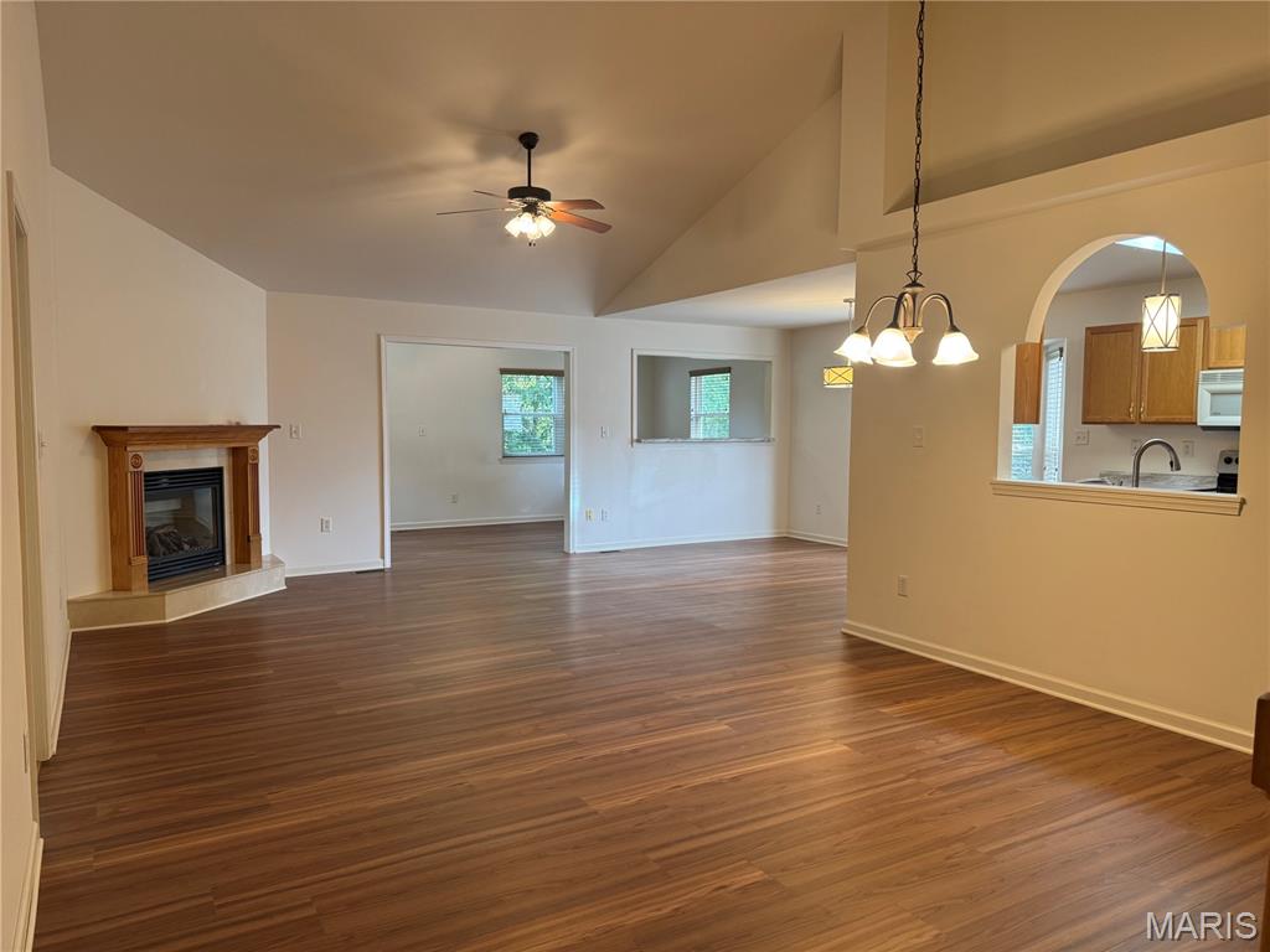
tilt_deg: -4.6
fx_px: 881
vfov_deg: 56.8
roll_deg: -0.7
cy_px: 476
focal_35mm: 24
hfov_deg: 71.6
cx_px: 635
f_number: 1.78
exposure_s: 1/120
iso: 160
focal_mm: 6.76
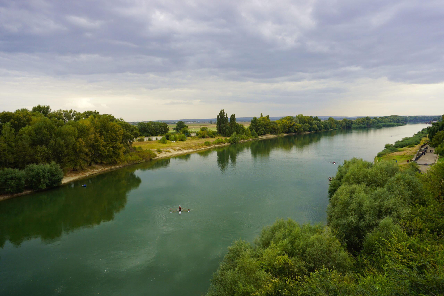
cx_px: 222
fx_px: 333
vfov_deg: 47.9
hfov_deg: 67.4
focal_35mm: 27
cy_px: 148
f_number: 5.6
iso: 100
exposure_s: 1/60
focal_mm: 18
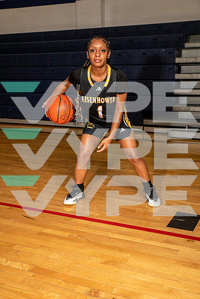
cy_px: 150
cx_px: 100
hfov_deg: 29.2
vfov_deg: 42.7
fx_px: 383
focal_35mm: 46
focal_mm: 46
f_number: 7.1
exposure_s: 1/320
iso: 400
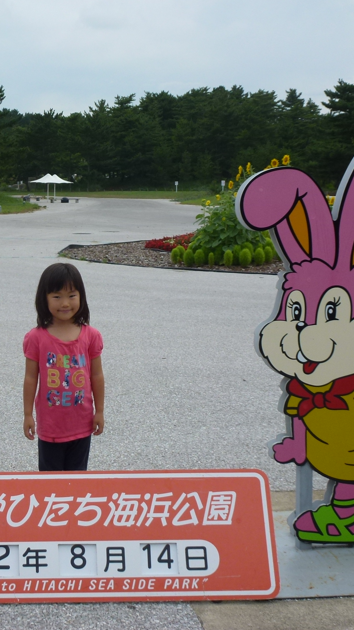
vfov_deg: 37.2
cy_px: 311
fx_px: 934
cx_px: 16
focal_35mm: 56
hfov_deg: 20.9
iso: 100
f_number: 3.8
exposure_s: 1/800
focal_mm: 6.8
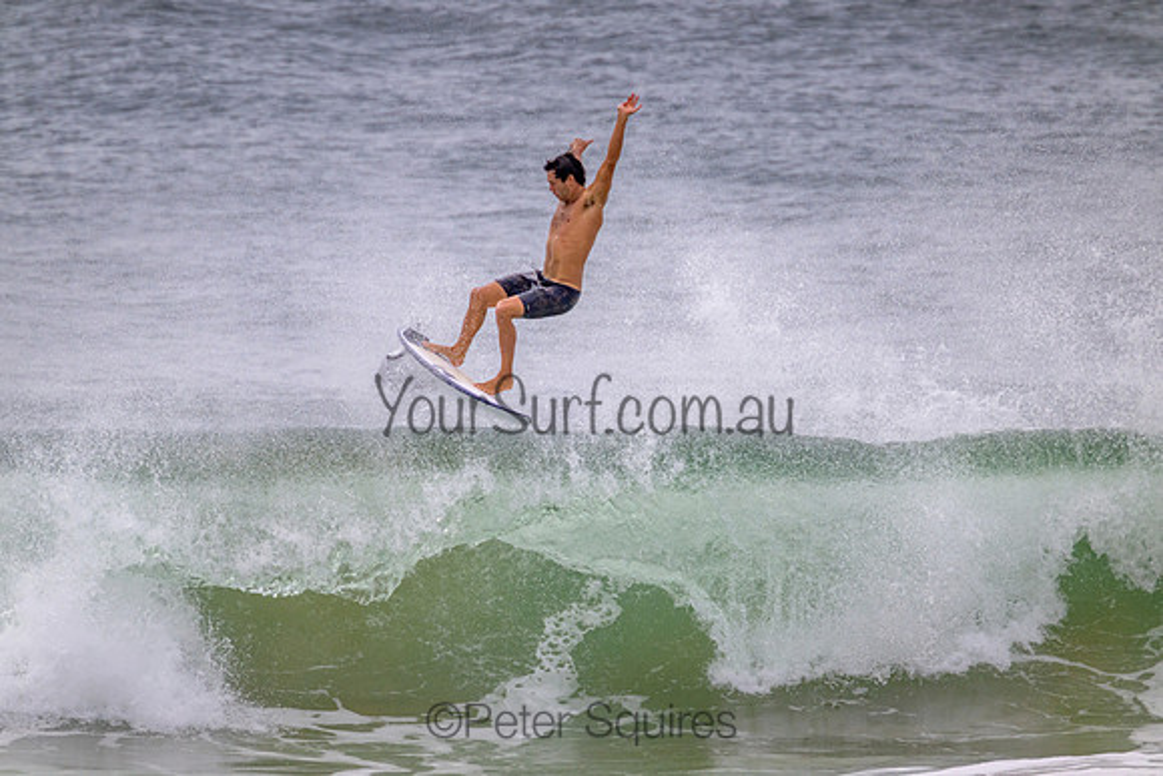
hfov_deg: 2.6
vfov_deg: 1.7
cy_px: 388
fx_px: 25849
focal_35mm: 800
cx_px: 582
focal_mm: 800
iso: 1250
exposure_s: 1/2000
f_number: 11
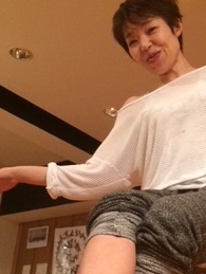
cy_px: 184
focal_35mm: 74
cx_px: 168
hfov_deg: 19.7
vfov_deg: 26.1
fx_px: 586
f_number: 2.2
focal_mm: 4.12
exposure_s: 1/17
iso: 320
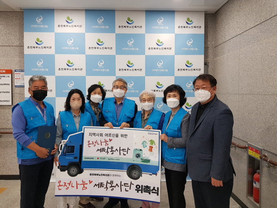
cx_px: 138
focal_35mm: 26
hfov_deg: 67.3
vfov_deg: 53.1
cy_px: 104
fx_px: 208
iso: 200
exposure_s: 1/60
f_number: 1.7
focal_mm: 4.2
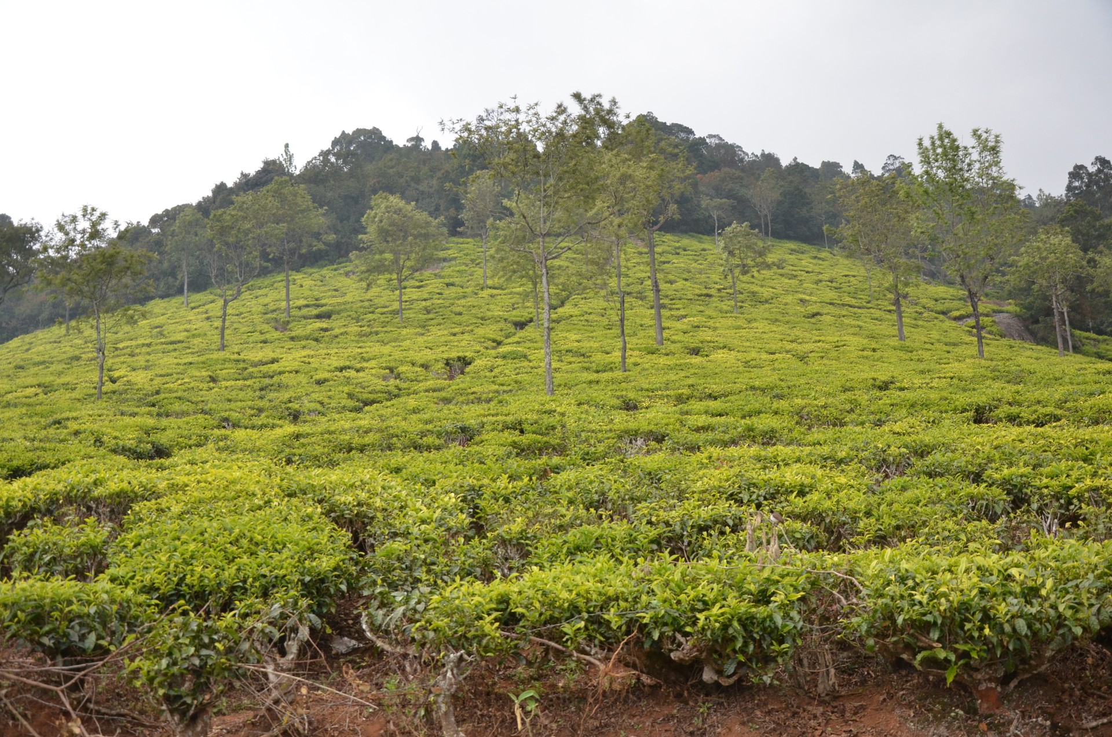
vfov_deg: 34.1
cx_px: 556
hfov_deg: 49.6
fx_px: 1202
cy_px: 368
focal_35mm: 39
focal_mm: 26
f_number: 5.6
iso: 1000
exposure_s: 1/1600
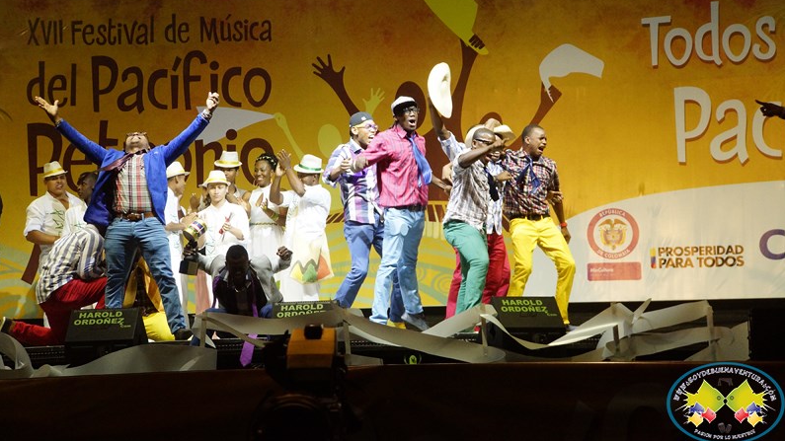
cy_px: 185
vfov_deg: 10.2
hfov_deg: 18.1
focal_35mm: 119
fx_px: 2467
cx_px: 393
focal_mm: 75
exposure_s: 1/250
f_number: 5.6
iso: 1600
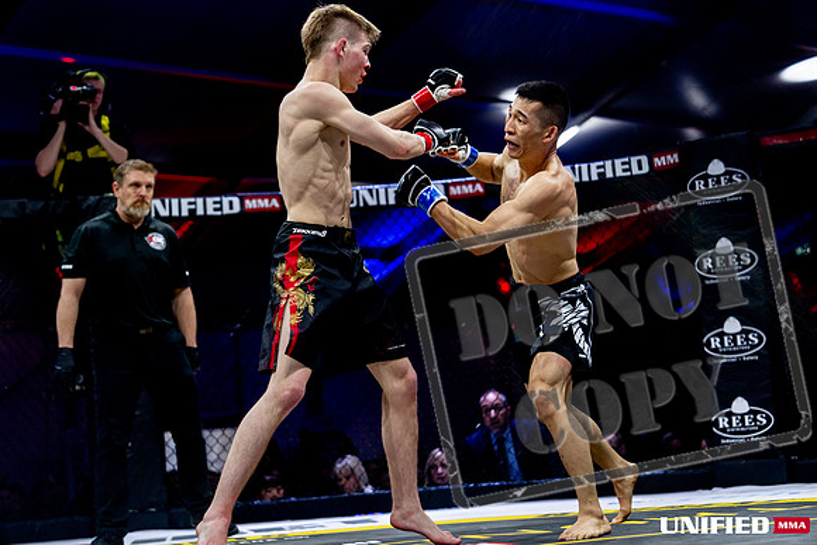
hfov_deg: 28.8
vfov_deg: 19.5
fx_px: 1589
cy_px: 272
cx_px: 408
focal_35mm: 70
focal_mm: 70
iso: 3200
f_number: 2.8
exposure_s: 1/1250
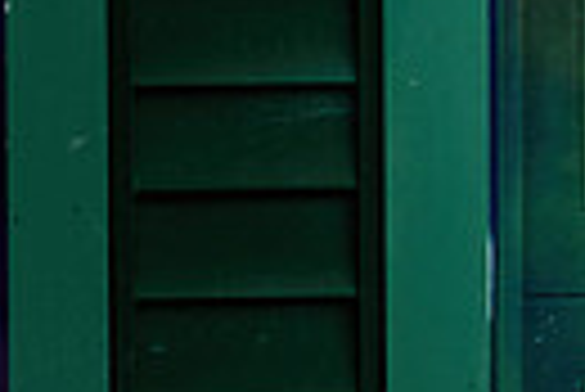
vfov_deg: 3.6
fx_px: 6133
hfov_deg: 5.4
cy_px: -299
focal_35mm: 377
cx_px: 1070
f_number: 2.8
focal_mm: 55
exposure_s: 1/250
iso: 400
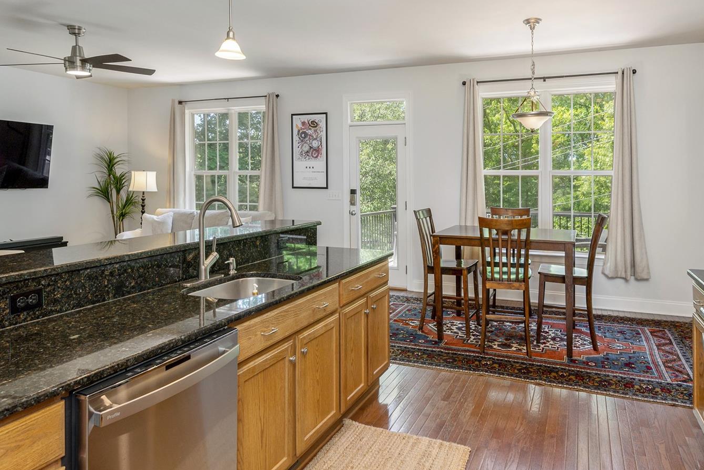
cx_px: 404
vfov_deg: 53.3
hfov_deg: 73.8
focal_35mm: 24
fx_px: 465
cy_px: 189
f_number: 7.1
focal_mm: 15.5
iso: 320
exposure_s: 1/30
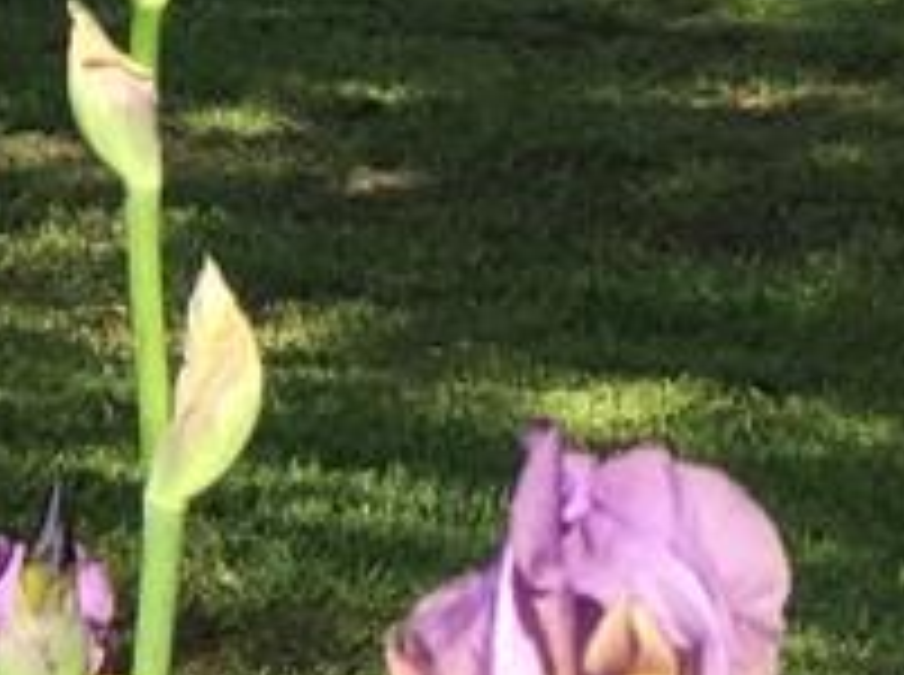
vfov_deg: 5.1
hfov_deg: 6.8
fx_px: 7586
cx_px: 1016
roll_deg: +1.6
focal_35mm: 291
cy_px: 198
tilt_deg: -8.4
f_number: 2.8
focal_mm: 6.6
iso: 20
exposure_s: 1/479
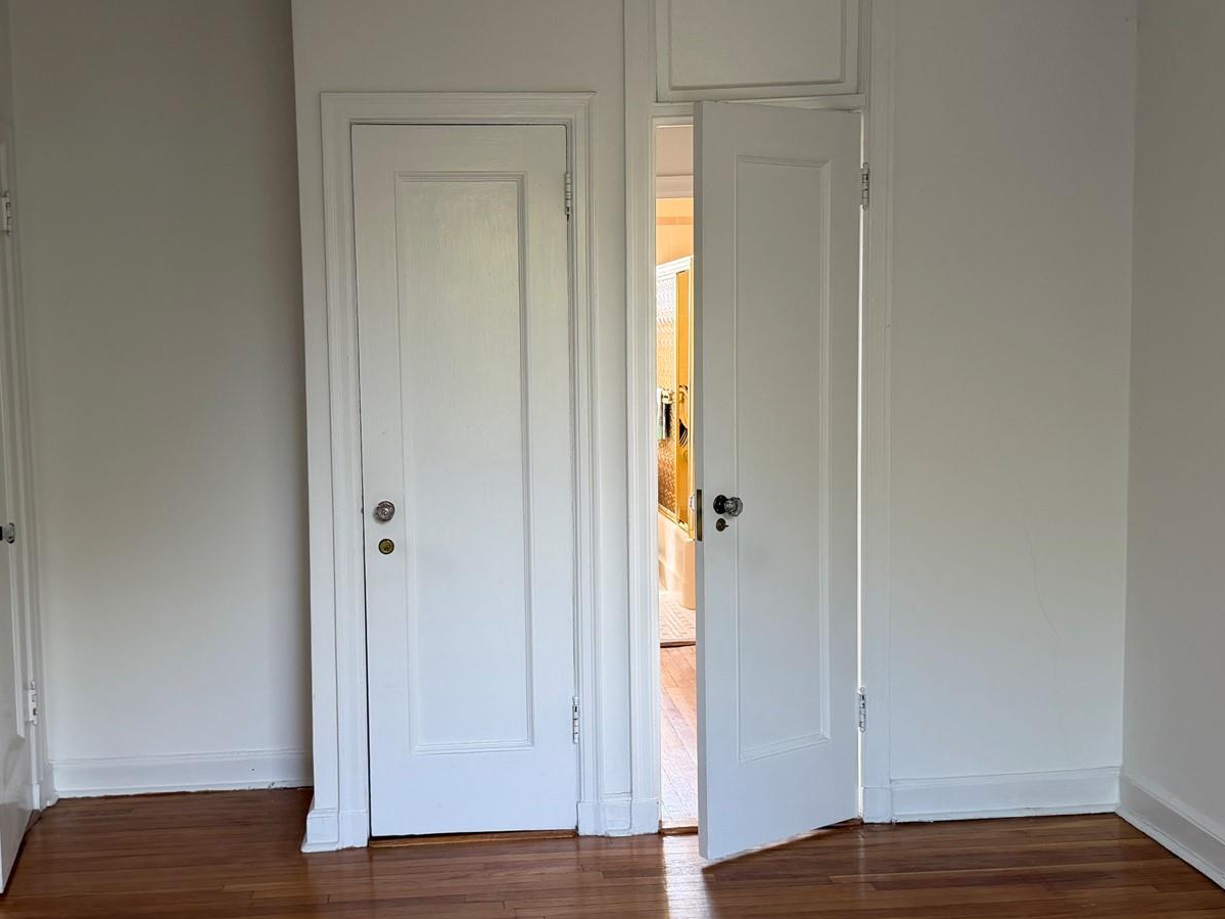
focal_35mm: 41
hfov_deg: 45.7
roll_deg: +0.0
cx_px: 541
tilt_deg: -2.8
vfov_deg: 35.1
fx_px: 1451
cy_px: 473
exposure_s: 1/121
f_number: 1.78
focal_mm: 6.76
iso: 160
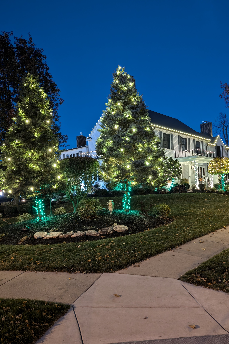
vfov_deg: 67.4
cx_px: 139
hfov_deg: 47.6
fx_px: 258
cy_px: 173
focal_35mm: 27
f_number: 1.85
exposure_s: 1/30
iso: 855
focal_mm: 6.81
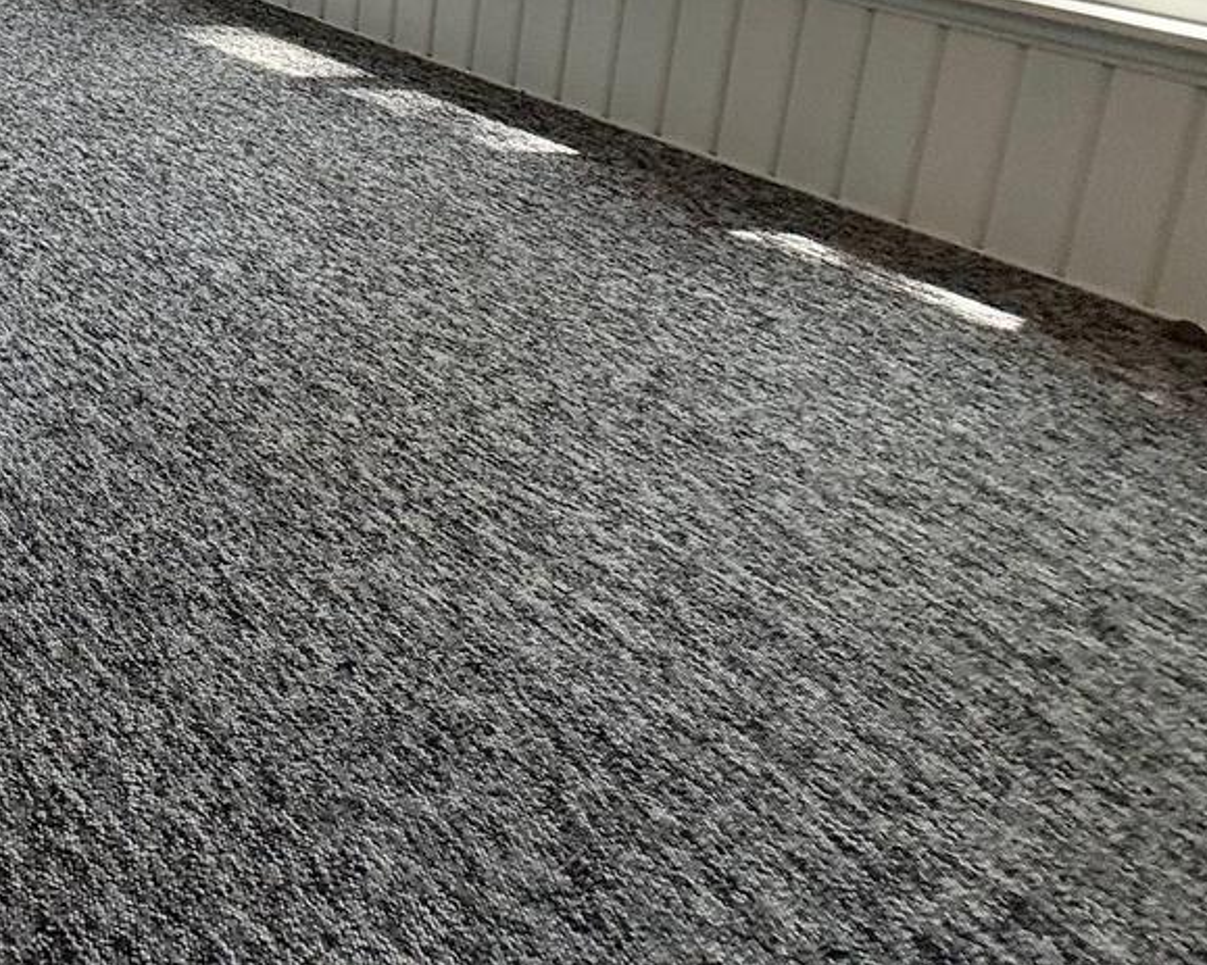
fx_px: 1214
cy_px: -158
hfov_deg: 37.8
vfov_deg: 35.3
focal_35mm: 34
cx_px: -279
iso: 125
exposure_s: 1/120
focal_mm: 2.22
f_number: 2.2
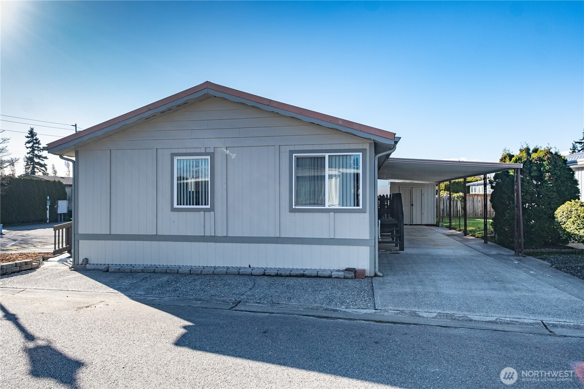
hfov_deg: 73.7
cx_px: 292
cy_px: 194
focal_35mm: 24
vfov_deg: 53.1
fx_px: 389
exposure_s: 1/400
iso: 250
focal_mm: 15.9
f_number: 6.4
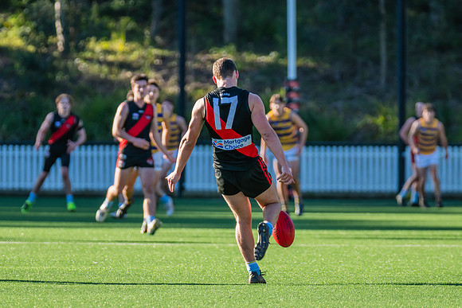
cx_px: 219
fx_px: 5670
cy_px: 146
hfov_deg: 4.7
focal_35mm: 442
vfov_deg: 3.1
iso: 800
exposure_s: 1/1250
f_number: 5.6
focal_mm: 360
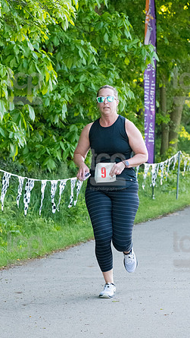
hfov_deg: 7.3
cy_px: 169
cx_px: 108
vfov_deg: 13.0
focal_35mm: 166
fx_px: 1484
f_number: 5.6
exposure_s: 1/1600
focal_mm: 105
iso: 4000
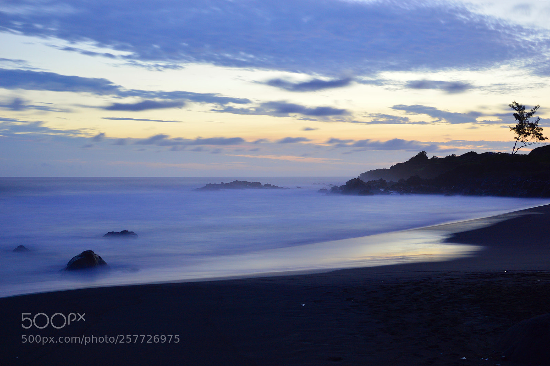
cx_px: 275
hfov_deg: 37.9
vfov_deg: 25.7
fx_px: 801
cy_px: 183
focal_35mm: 52
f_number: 4
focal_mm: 35
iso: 140
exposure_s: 30
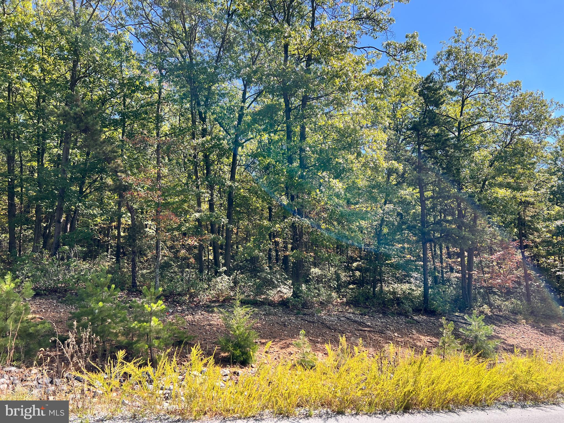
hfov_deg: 67.3
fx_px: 424
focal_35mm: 26
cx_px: 282
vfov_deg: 53.1
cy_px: 212
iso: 50
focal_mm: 5.7
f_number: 1.5
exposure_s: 1/1079
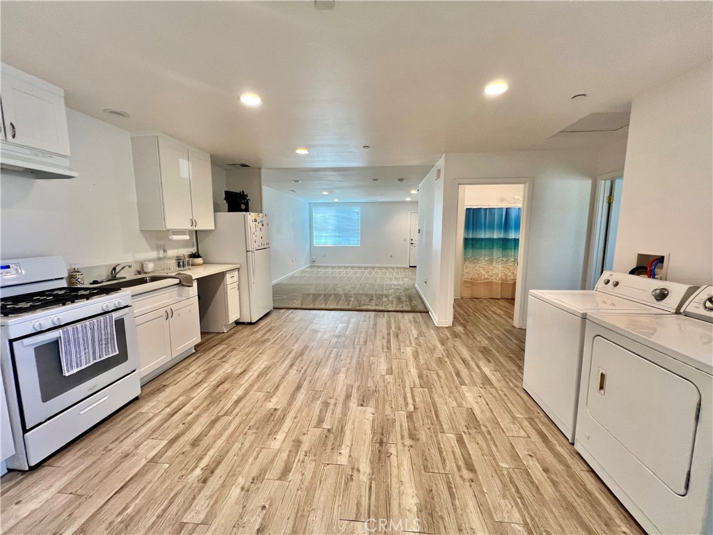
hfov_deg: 106.2
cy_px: 268
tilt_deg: -6.9
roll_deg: -0.1
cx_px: 356
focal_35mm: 13
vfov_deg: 89.9
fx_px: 268
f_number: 1.8
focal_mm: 1.57
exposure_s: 1/120
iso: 160
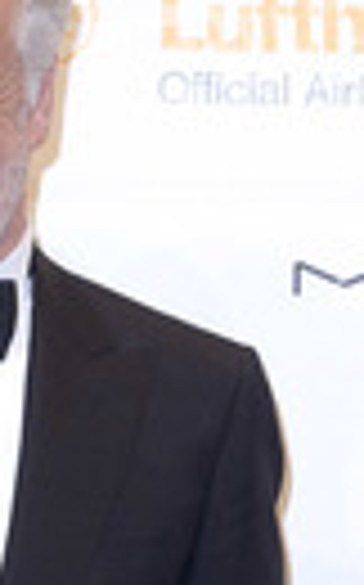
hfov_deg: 6.7
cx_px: -101
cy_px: 742
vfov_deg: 10.6
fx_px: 3086
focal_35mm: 194
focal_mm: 62
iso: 800
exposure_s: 1/250
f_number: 6.3
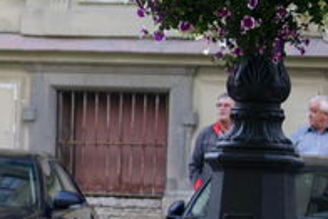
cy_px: 211
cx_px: -402
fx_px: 4717
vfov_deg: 2.7
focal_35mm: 517
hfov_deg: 3.9
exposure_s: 1/125
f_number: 4.5
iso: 125
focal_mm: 75
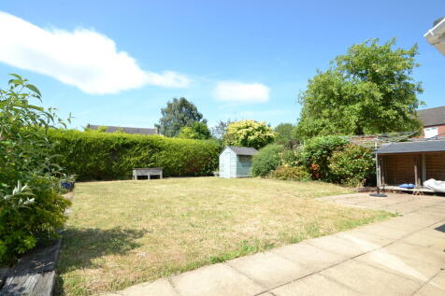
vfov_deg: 72.0
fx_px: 204
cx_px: 222
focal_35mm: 16
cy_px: 148
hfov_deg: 95.0
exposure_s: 1/200
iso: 100
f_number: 7.1
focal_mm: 11
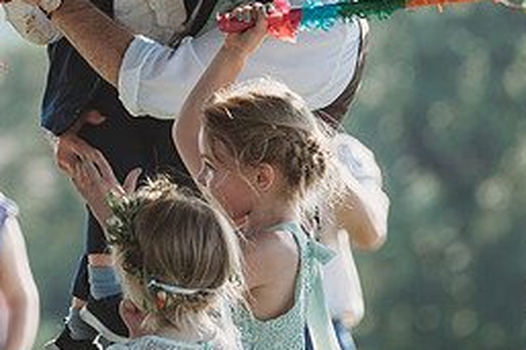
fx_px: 6687
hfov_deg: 4.5
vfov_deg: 3.0
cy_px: 83
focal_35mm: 458
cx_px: 37
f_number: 2.8
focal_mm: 135
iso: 100
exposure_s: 1/640
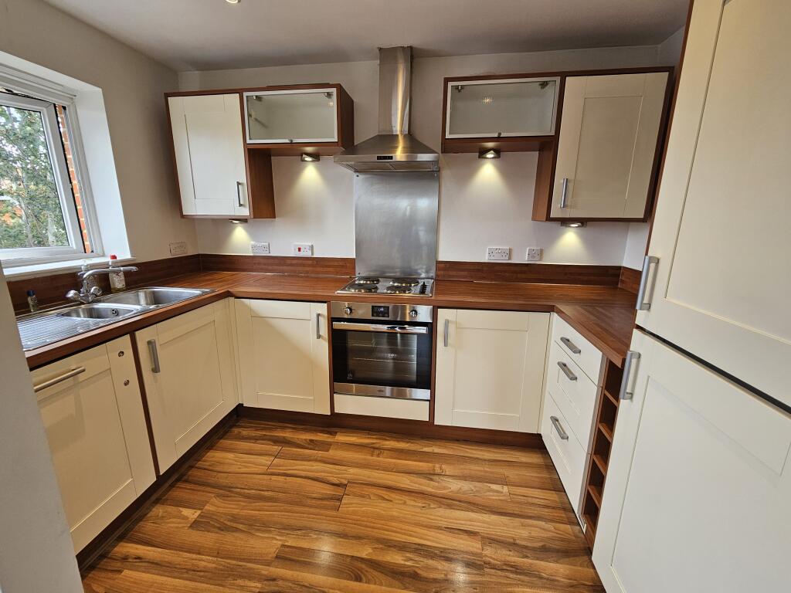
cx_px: 396
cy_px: 296
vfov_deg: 89.9
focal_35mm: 13
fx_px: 297
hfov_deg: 106.2
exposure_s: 1/50
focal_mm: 2.2
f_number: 2.2
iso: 50
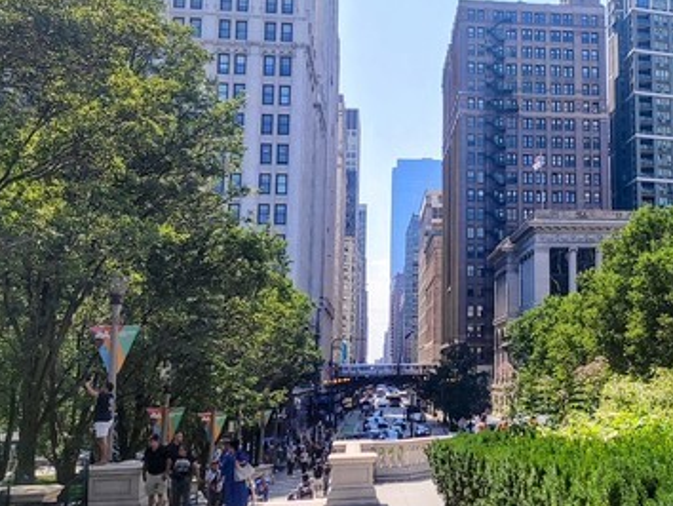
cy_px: 175
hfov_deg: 33.0
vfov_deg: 26.0
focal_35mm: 56
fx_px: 1089
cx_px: 574
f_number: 1.8
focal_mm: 5.58
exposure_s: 1/2439
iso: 50
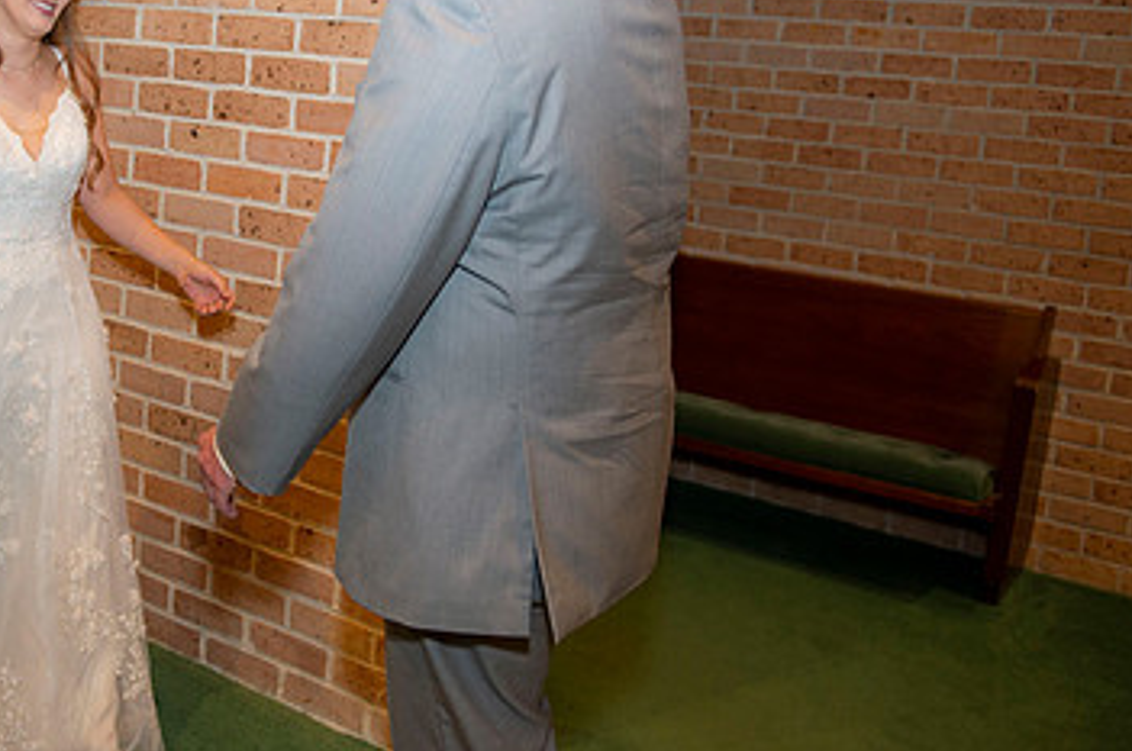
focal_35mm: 43
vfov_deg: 30.8
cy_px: 242
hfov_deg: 44.4
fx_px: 1350
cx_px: 323
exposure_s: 1/200
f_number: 2.8
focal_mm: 26
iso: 800
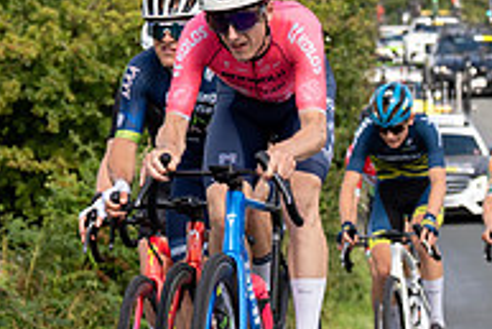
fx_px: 3870
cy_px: -122
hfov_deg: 7.3
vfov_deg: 4.8
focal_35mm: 283
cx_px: 204
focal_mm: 72
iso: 100
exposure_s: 1/800
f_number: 4
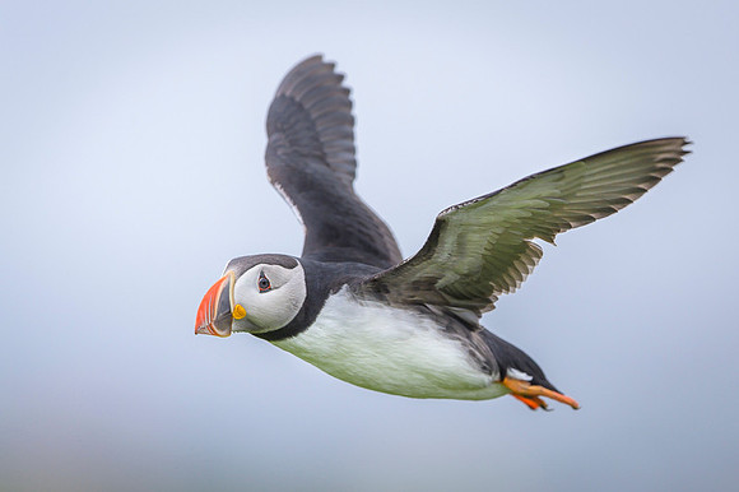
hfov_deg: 3.2
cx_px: 478
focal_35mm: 647
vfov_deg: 2.1
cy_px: 318
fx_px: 13264
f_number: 4
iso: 1250
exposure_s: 1/2500
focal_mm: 500
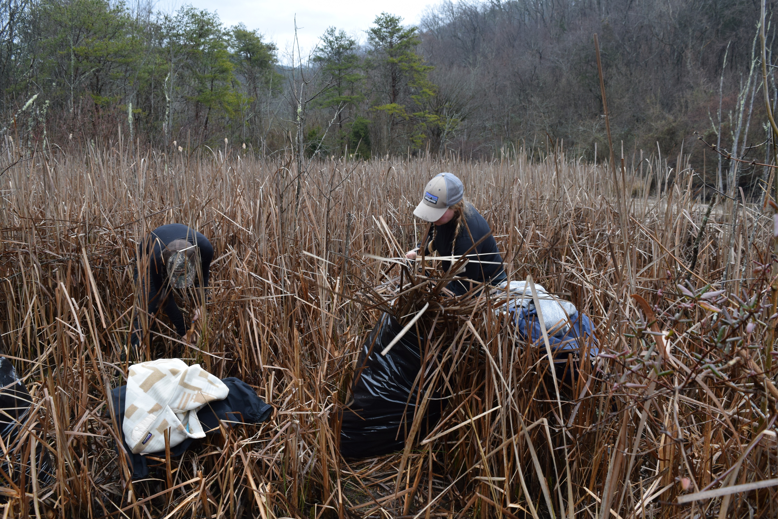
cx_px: 389
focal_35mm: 30
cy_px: 260
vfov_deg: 43.6
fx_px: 648
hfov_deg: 61.9
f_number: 7.1
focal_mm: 20
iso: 400
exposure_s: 1/200
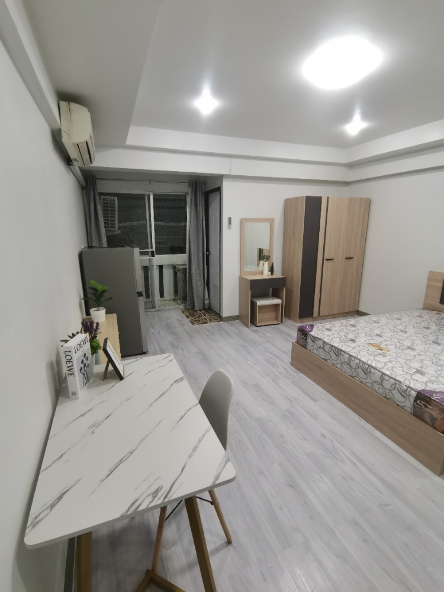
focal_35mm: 17
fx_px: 291
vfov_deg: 91.0
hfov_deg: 74.7
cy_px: 296
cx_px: 222
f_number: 2.2
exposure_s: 1/33.3
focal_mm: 2.23
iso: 200
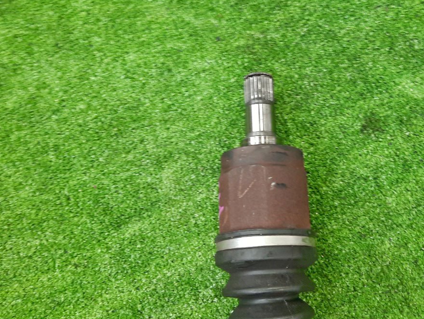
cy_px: 135
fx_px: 502
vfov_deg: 35.1
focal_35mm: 41
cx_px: 262
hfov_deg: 45.4
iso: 267
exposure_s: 1/33
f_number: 2
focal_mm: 4.6
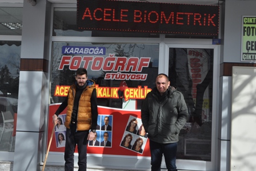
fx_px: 330
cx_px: 128
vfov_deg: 28.9
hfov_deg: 42.4
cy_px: 86
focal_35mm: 46
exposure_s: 1/400
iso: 200
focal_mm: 31
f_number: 10
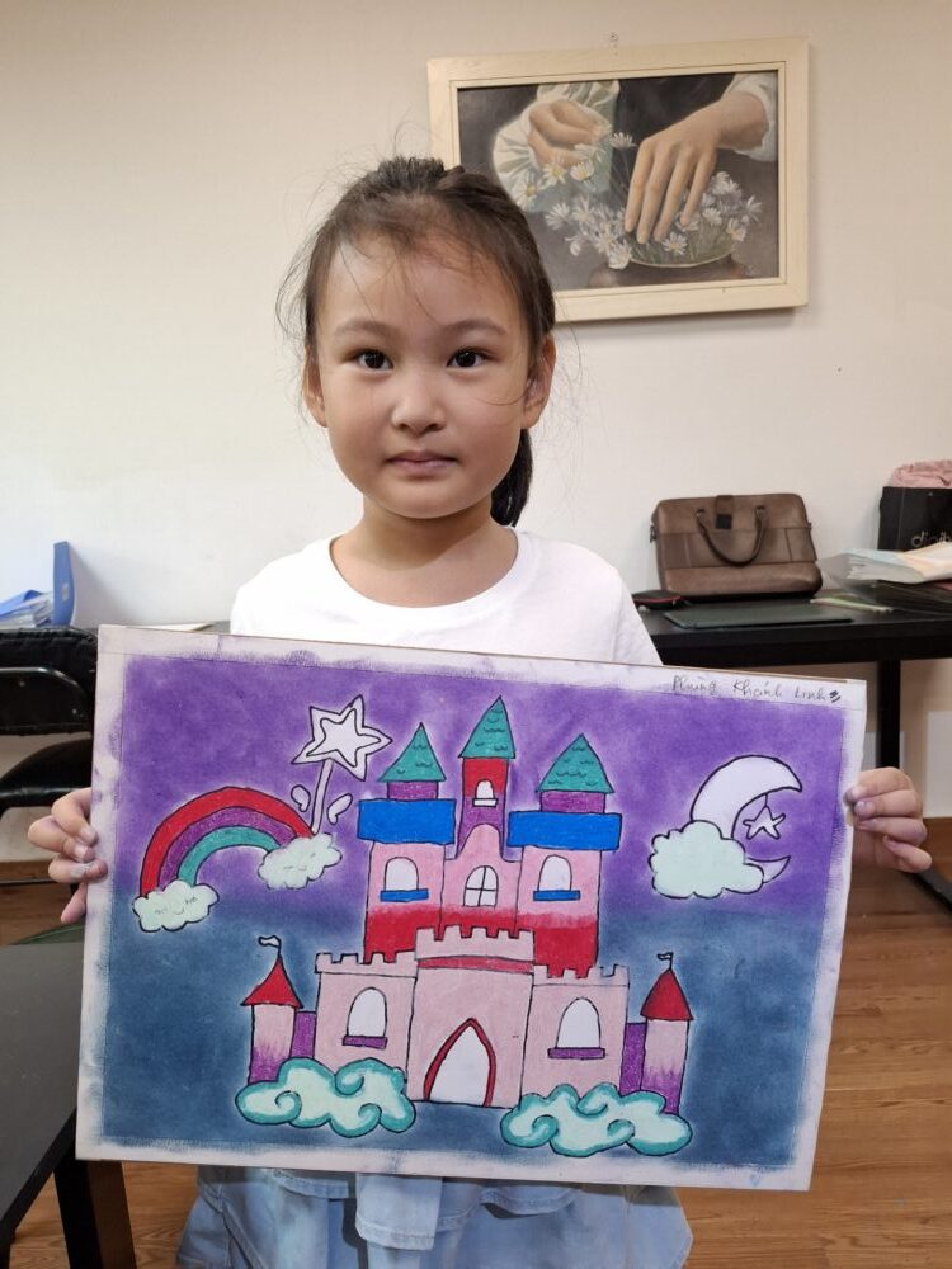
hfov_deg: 58.9
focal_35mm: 23
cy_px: 634
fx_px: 843
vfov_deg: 73.9
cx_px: 476
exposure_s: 1/100
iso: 160
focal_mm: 5.54
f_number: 1.8
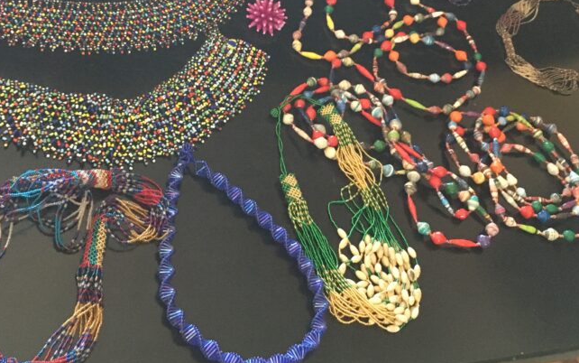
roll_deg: -25.4
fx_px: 774
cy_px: 91
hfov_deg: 41.0
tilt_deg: -44.8
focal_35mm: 49
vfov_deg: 26.1
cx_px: 251
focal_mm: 4.15
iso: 320
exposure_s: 1/17
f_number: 2.2
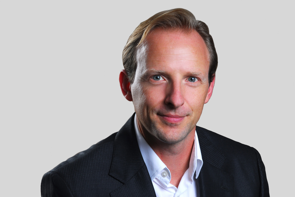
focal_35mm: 90
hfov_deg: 22.6
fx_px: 738
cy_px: 98
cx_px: 148
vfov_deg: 15.2
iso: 100
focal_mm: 60
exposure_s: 1/125
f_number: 13
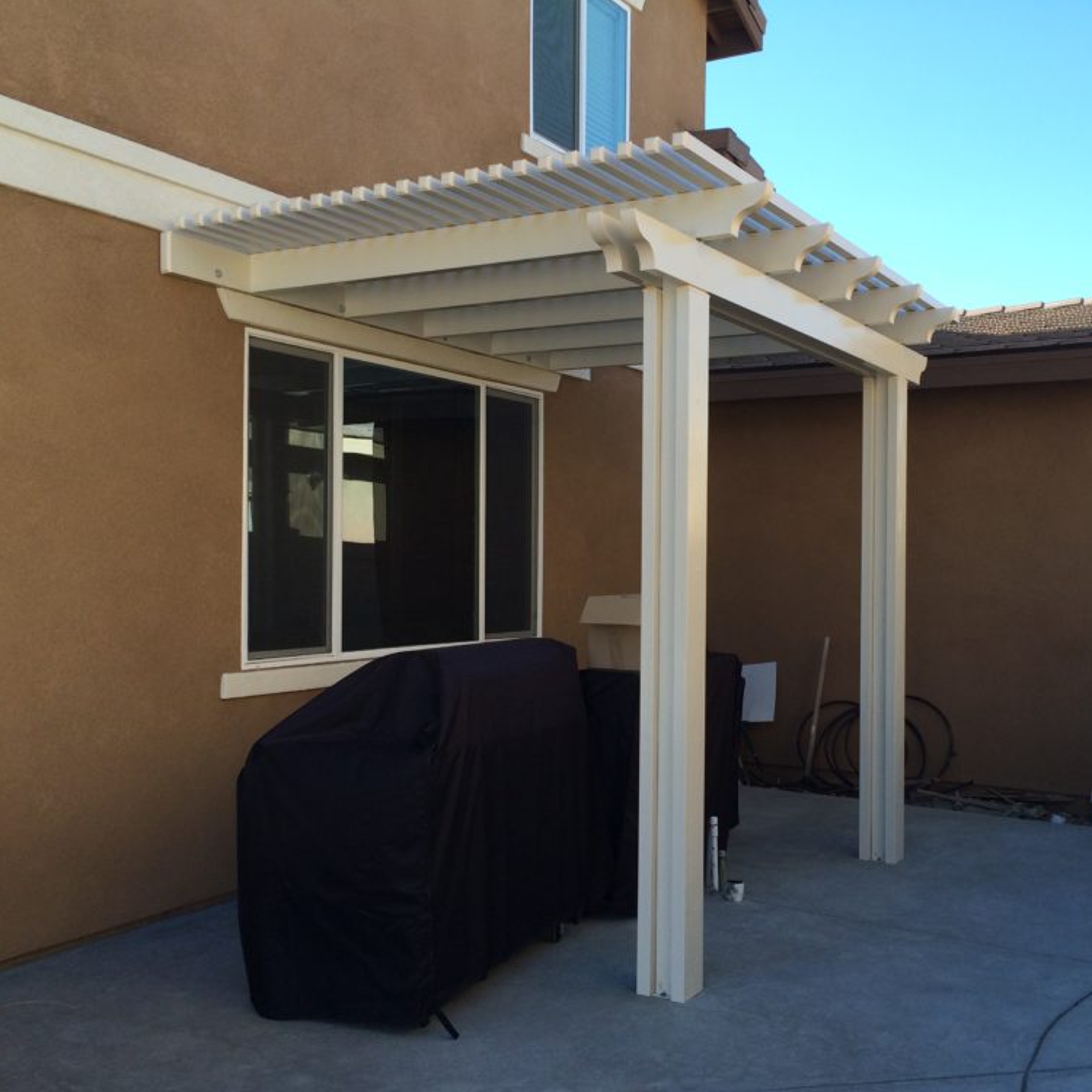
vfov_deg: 47.2
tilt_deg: -0.6
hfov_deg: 47.1
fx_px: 1249
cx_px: 614
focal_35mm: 35
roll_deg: +1.1
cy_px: 556
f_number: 2.2
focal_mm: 4.15
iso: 32
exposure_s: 1/622
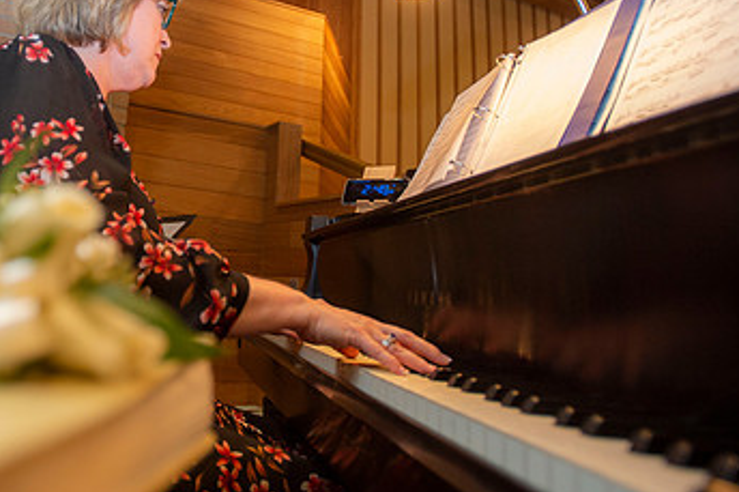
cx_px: 191
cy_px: 144
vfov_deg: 40.3
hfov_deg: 56.1
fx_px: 657
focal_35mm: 32
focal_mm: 19
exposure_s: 1/200
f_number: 2.8
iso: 1250
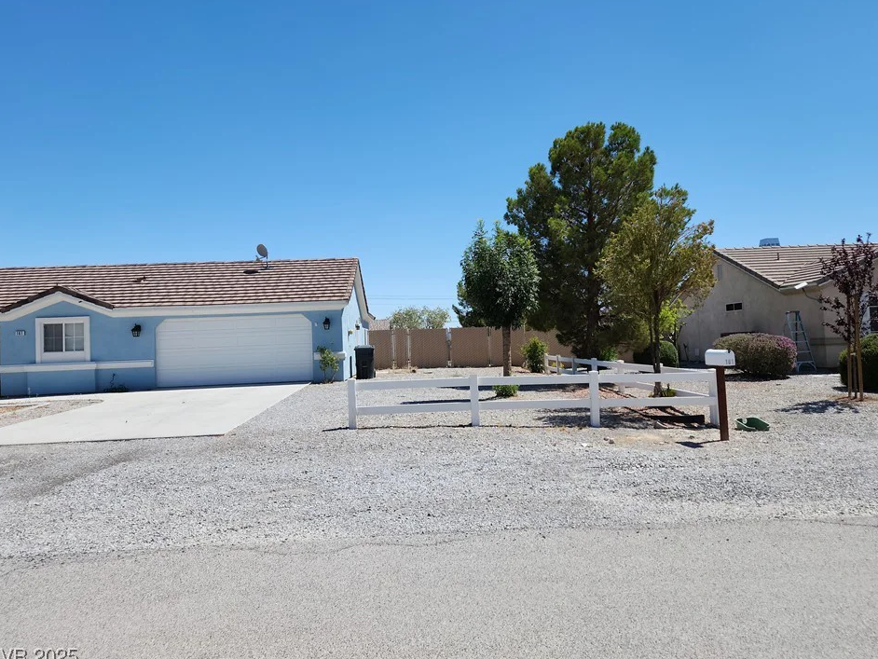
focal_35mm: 25
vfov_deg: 54.9
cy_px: 319
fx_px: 634
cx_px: 460
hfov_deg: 69.3
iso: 20
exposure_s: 1/1962
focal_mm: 5.4
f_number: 1.8
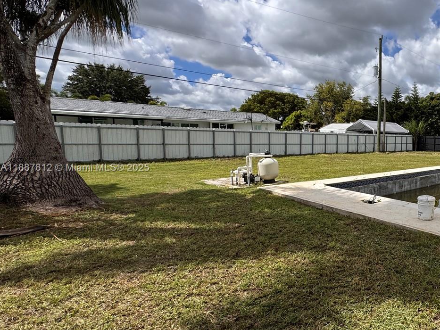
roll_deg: -2.1
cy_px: 168
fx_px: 305
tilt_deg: -6.1
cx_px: 376
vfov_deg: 56.8
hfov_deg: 62.8
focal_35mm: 24
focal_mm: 2.22
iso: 50
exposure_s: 1/2770
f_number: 2.2
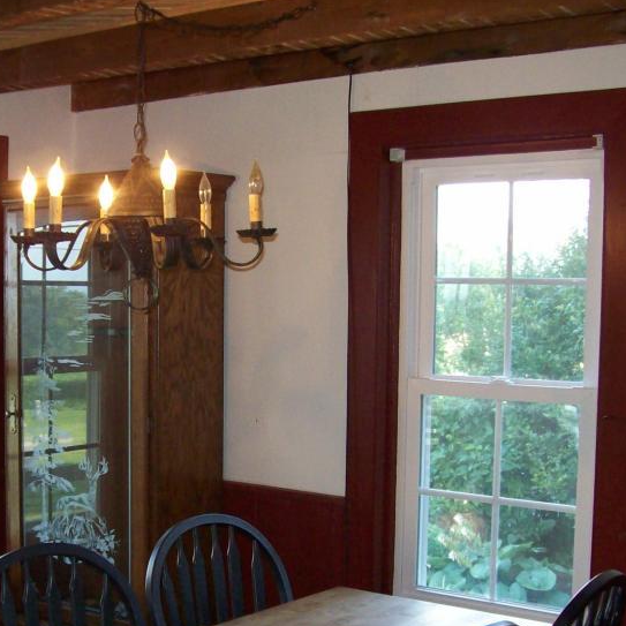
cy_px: 436
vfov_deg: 28.4
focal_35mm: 60
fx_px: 1228
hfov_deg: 28.3
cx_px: 169
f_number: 2.7
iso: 200
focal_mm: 6
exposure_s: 1/64
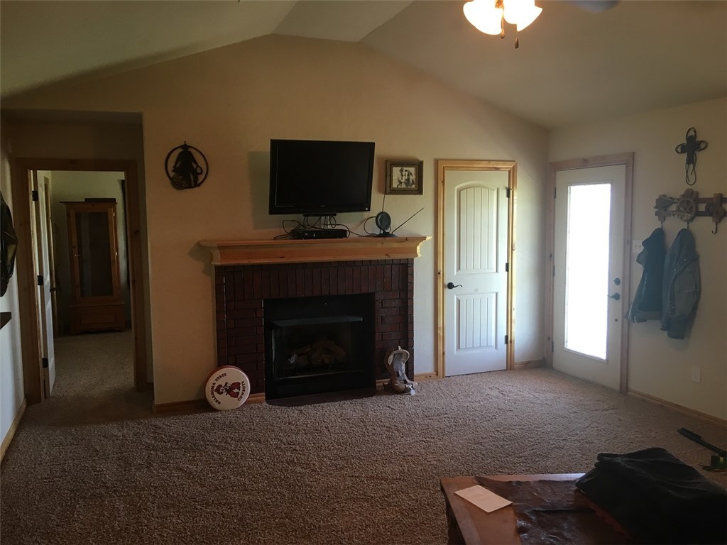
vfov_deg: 48.2
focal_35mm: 29
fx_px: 609
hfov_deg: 61.7
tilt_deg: -6.3
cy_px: 272
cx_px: 364
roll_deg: +0.8
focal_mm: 4.15
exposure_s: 1/30
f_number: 2.2
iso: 64
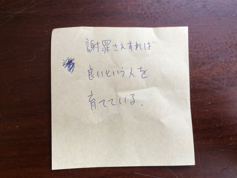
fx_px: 199
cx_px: 118
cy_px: 89
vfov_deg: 48.2
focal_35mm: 29
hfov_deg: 61.7
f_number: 2.2
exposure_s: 1/30
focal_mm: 4.15
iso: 64
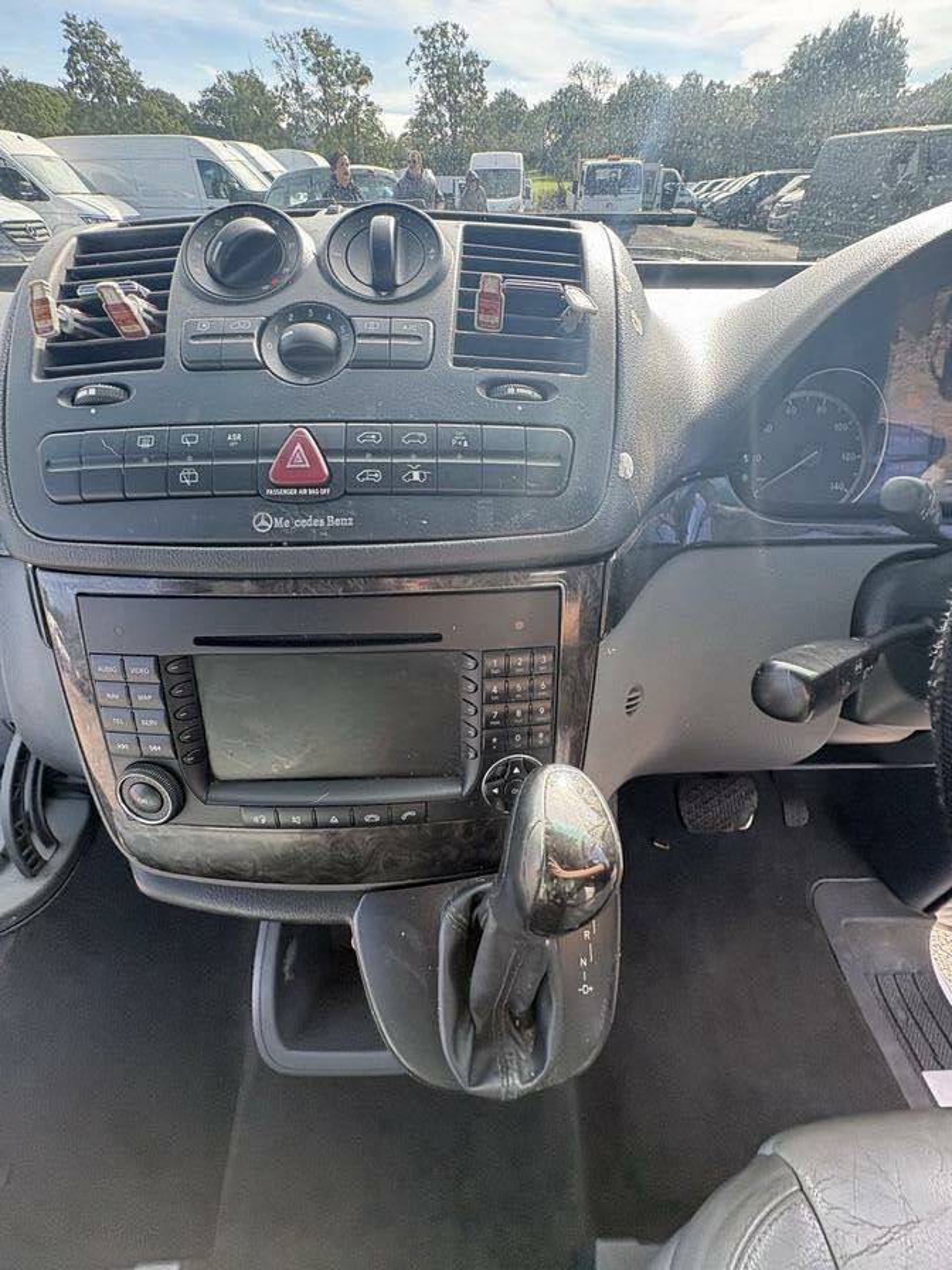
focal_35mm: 14
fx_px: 513
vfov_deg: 102.1
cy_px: 635
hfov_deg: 85.7
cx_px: 476
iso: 64
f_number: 2.2
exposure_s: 1/139
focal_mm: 2.22
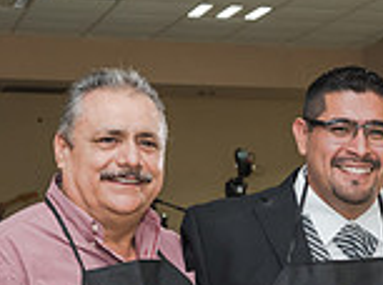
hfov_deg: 15.3
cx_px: 300
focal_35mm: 128
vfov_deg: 11.3
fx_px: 1413
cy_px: 346
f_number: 4
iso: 1600
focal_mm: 35
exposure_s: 1/100
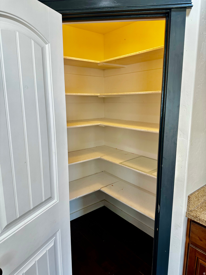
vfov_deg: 71.6
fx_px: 190
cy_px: 138
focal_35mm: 24
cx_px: 103
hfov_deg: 56.8
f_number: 1.78
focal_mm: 6.86
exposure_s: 1/120
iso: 100
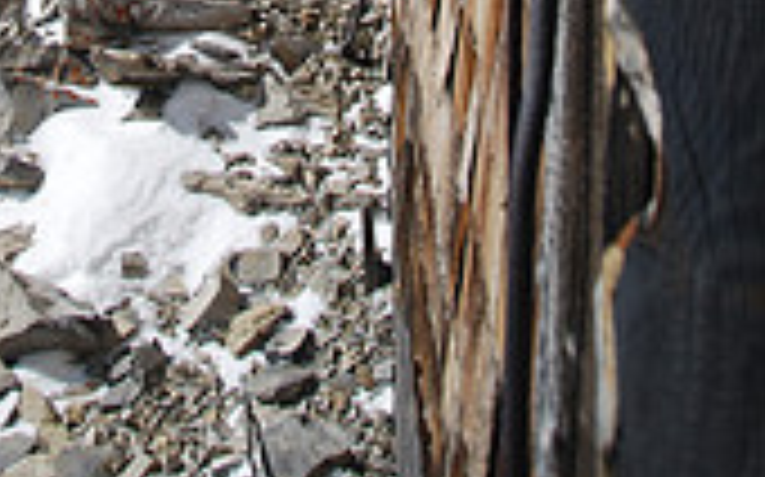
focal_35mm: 81
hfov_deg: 25.2
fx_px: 1688
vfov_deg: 13.7
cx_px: 187
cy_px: -468
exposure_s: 1/200
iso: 100
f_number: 7.1
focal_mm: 20
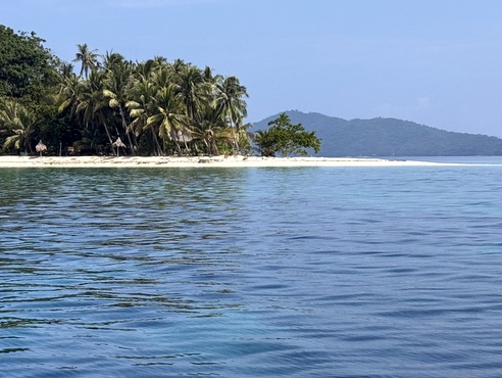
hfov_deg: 24.9
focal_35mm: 78
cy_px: 158
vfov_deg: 18.9
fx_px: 1132
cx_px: 180
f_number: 1.78
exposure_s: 1/4878
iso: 64
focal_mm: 6.76
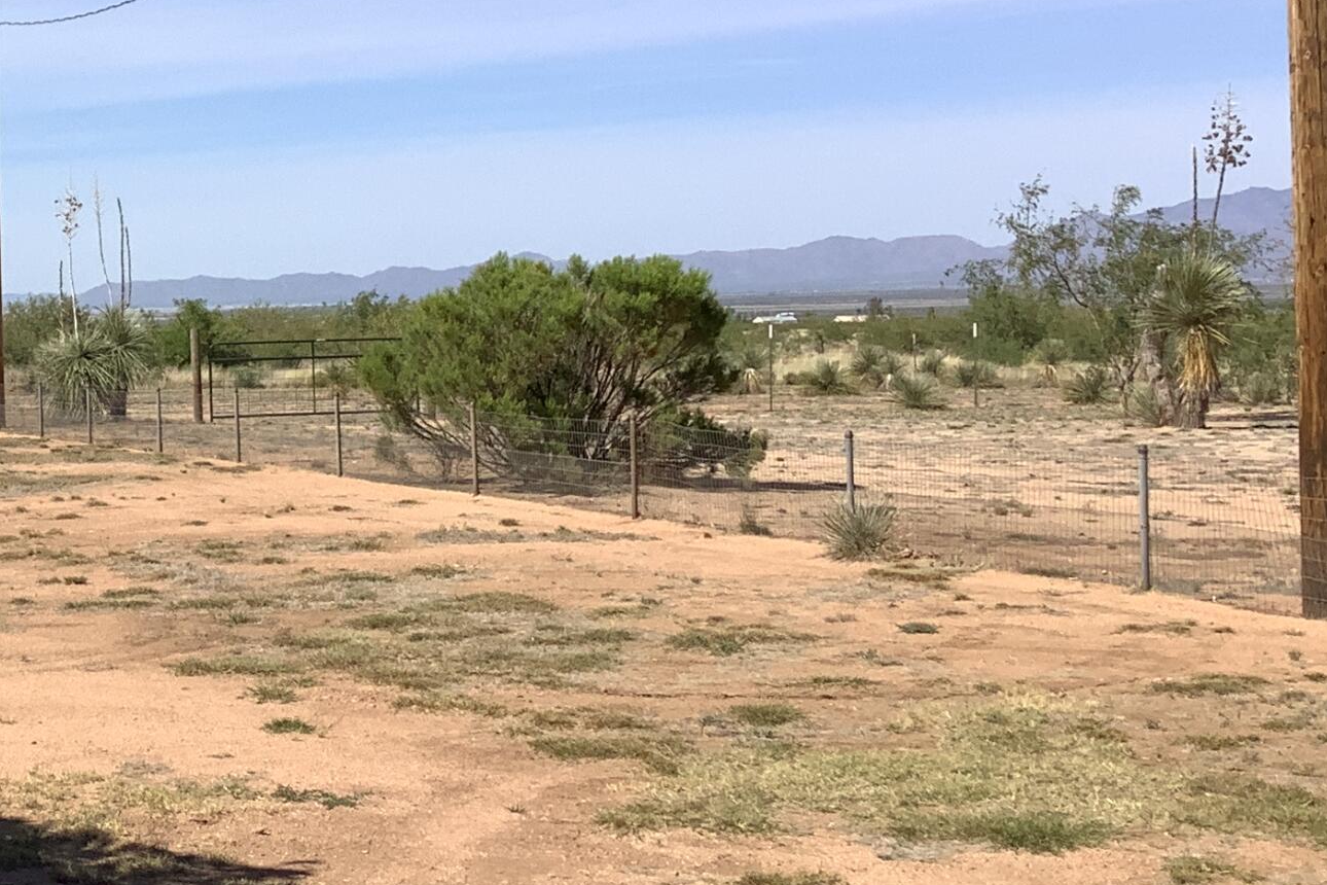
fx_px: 2764
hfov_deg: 25.2
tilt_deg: -1.9
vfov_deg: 18.2
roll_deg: +2.1
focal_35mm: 75
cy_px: 344
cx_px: -104
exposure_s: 1/1852
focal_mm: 3.3
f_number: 2.4
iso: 25
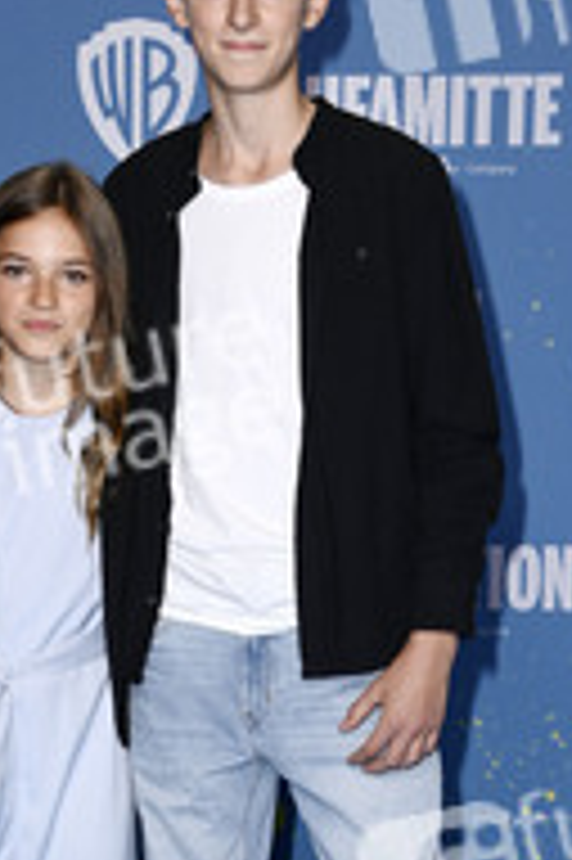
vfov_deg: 15.7
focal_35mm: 130
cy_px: 644
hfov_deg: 10.5
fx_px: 3104
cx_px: 180
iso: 1000
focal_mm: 62
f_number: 6.3
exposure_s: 1/250
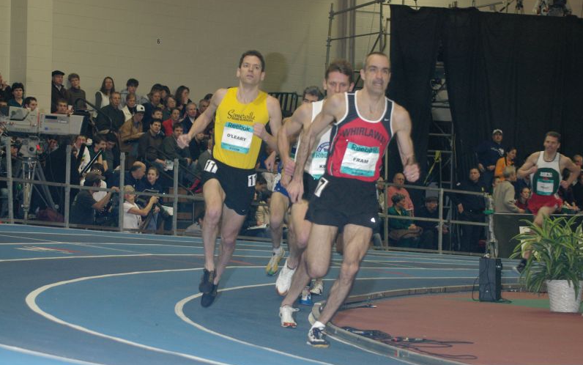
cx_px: 292
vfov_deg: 10.3
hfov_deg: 16.4
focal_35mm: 128
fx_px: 2027
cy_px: 177
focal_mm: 83
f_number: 5.6
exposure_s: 1/100
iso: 800
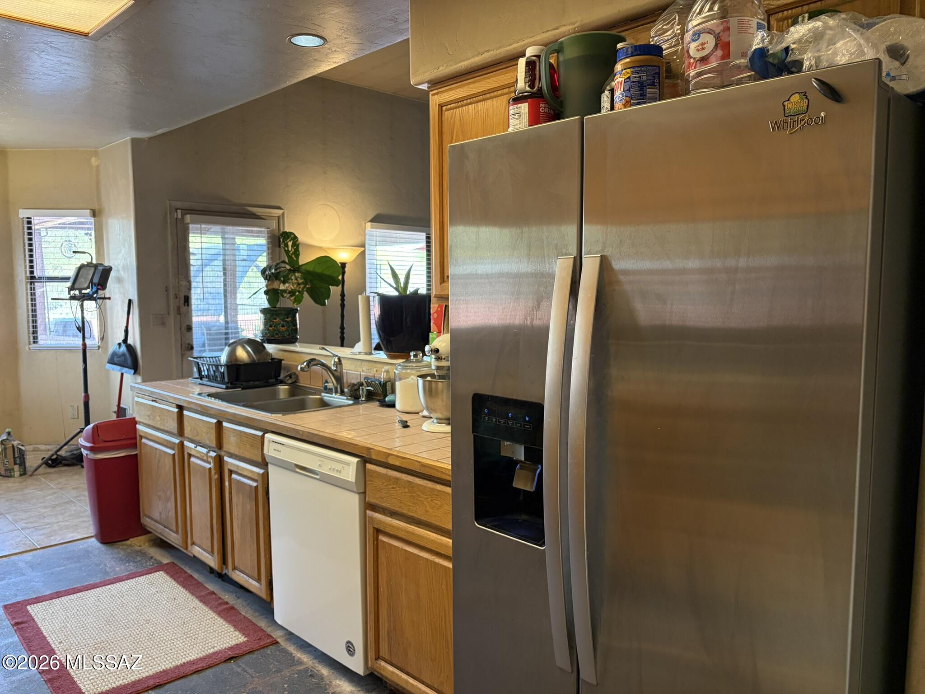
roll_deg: +0.1
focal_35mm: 26
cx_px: 462
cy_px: 347
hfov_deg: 67.3
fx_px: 695
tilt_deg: -4.5
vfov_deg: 53.1
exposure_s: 1/60
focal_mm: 5.96
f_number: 1.6
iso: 200
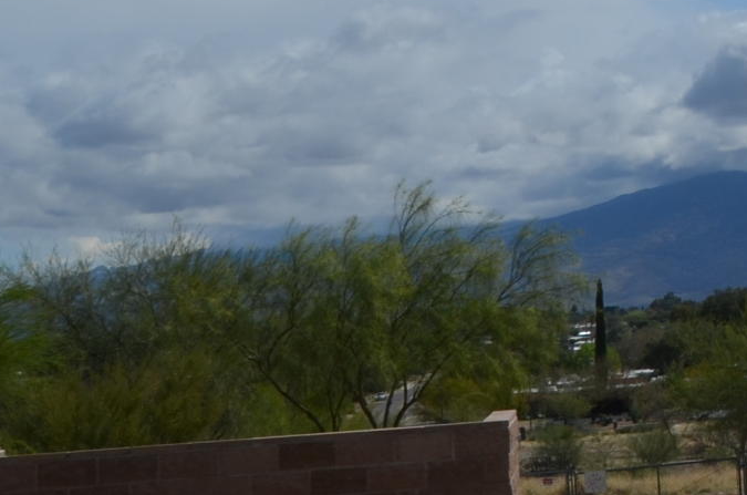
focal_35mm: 120
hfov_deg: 14.3
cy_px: -192
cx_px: 1501
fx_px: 2485
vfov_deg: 11.0
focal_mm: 18
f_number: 11
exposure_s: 1/500
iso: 100
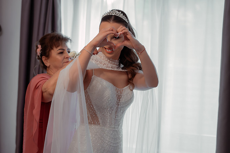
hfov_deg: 23.9
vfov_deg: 16.1
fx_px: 543
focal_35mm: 85
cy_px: 76
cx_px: 115
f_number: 3.5
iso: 1600
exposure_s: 1/250
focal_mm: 85
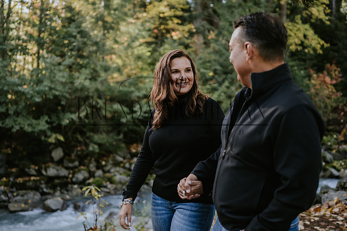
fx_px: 357
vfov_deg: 35.8
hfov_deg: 51.8
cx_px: 165
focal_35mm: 37
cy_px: 111
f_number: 1.8
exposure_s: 1/500
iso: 400
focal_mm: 35
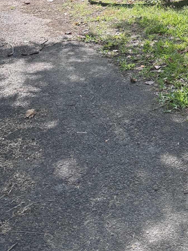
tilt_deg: -11.4
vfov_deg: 28.9
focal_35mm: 62
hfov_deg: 21.8
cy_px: -8
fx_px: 449
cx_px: 228
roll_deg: +0.1
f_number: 1.78
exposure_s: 1/1026
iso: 80
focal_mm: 6.76
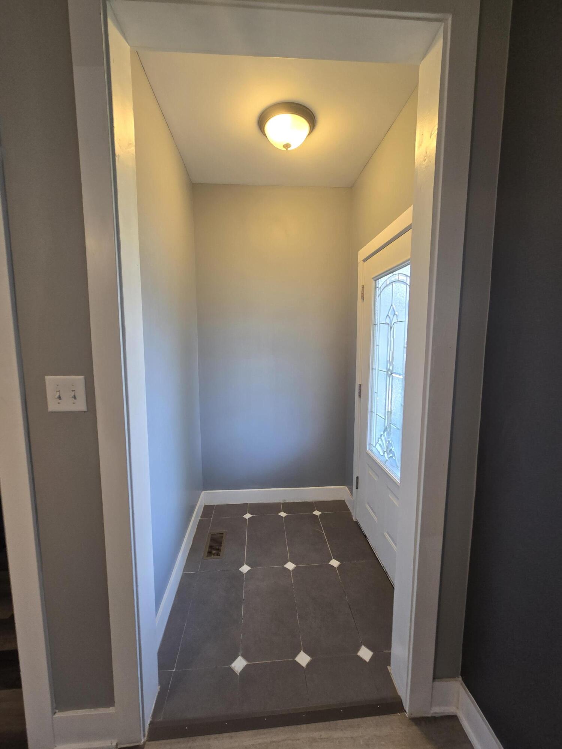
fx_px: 281
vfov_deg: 106.2
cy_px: 374
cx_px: 281
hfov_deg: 89.9
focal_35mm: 13
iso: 100
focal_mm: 2.2
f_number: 2.2
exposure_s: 1/60
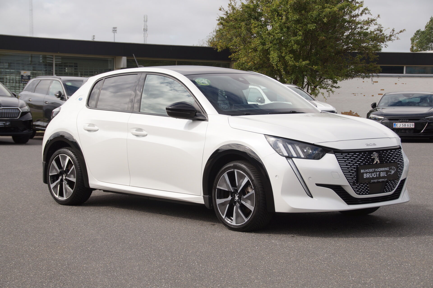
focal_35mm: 82
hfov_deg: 24.6
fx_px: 992
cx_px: 216
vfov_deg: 16.5
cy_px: 144
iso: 100
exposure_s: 1/250
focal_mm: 55
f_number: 8
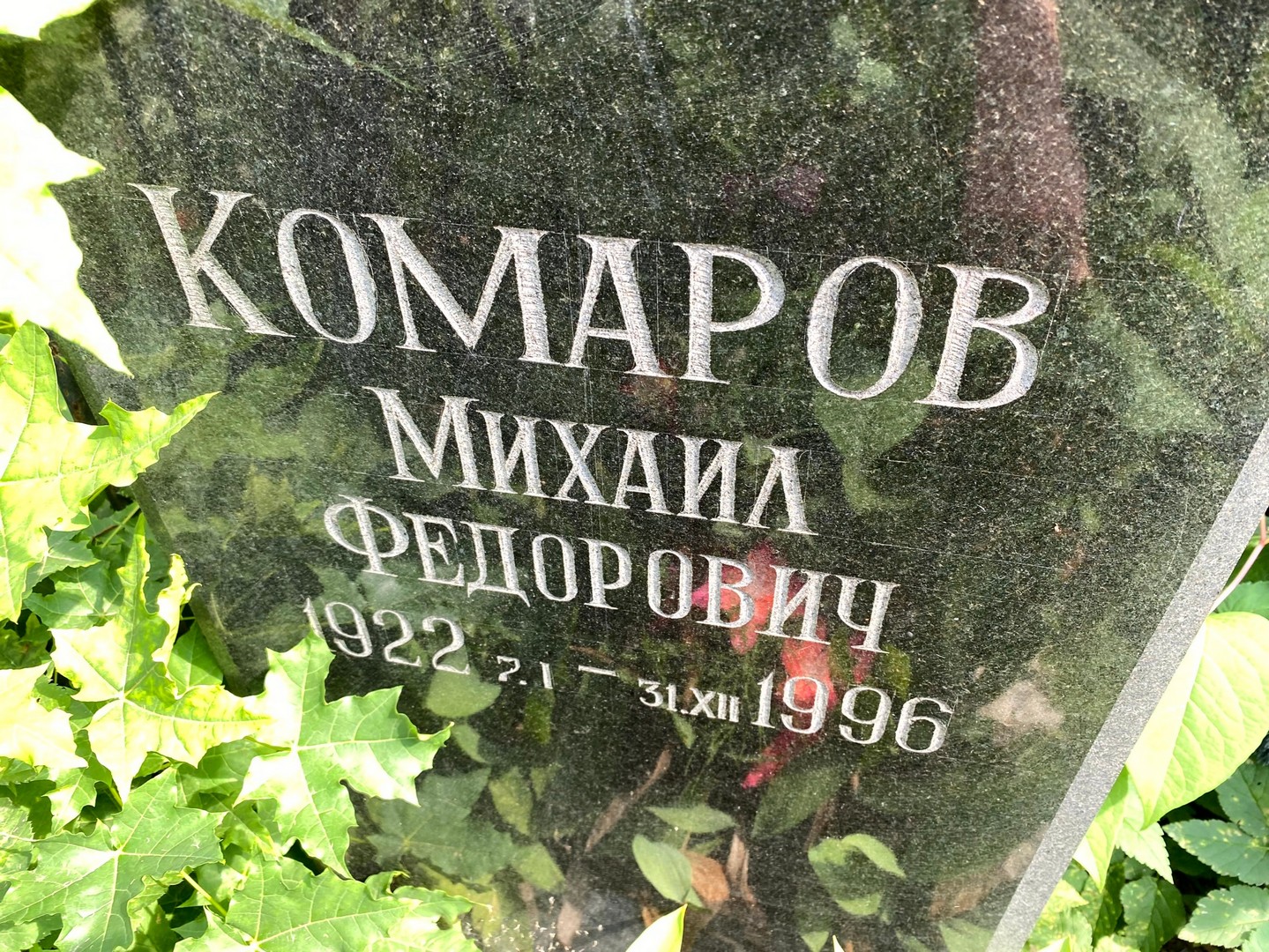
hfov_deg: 67.3
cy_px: 476
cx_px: 634
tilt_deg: -43.2
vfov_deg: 53.1
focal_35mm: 26
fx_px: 953
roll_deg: +0.4
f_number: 1.8
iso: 32
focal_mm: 4.25
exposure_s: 1/122
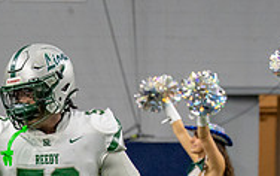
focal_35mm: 362
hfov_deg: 5.7
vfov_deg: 3.6
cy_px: 259
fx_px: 2766
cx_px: -167
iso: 2000
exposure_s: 1/1000
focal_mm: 70
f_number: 2.8
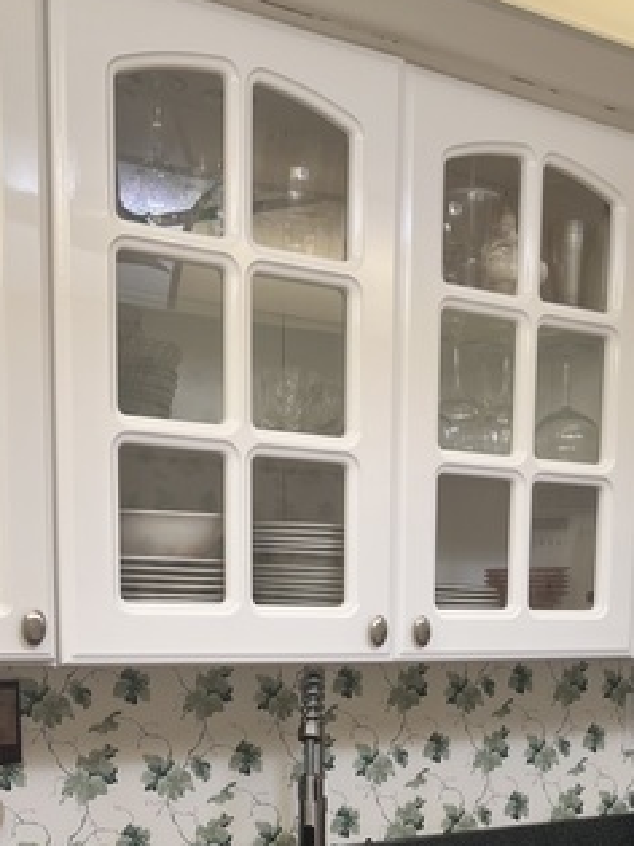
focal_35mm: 55
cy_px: 775
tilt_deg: -5.6
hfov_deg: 26.2
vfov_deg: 33.0
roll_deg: -2.8
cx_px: 473
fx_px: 1344
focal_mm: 5.7
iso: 80
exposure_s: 1/60
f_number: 1.5
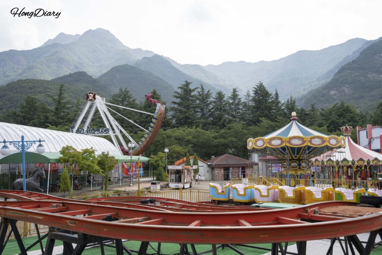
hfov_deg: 53.1
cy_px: 128
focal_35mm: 36
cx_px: 191
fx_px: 382
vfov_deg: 36.9
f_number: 8
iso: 100
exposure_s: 1/160
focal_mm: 36
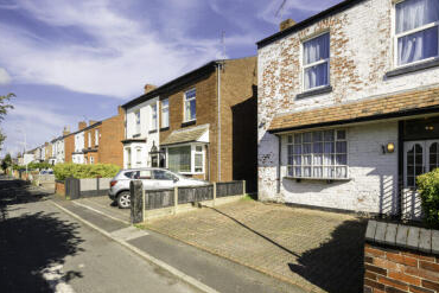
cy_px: 169
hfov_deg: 89.6
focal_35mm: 18
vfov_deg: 67.0
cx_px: 195
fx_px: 220
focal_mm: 14
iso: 400
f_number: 9
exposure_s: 1/500
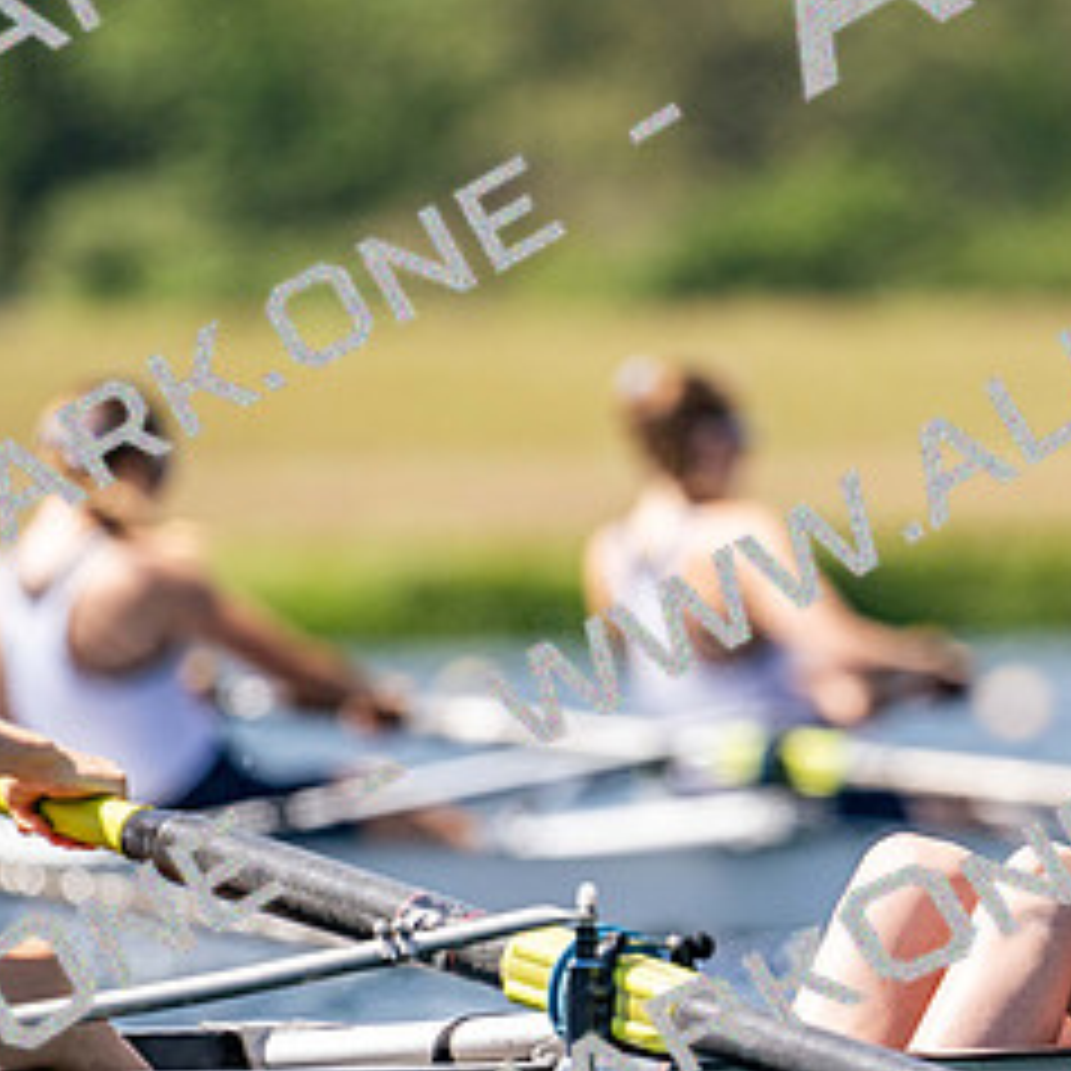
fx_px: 29018
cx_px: 1035
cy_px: 758
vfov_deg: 2.1
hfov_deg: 2.1
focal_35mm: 829
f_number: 4.5
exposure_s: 1/2500
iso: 250
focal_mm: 400
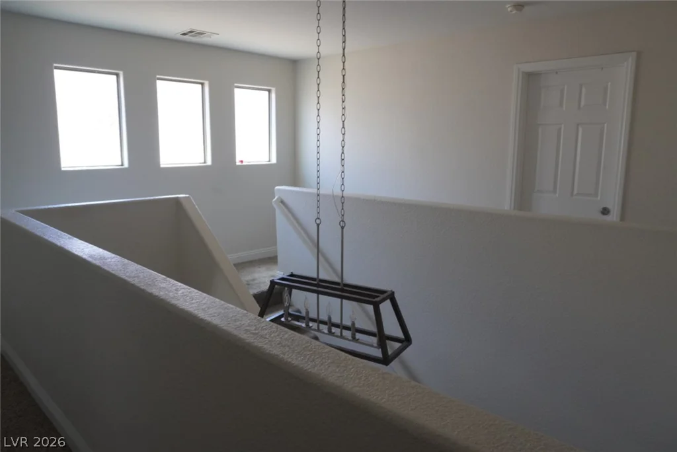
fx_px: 452
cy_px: 226
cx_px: 338
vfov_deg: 53.2
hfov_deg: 73.7
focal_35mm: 24
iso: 1250
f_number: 10
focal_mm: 16
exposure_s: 1/30
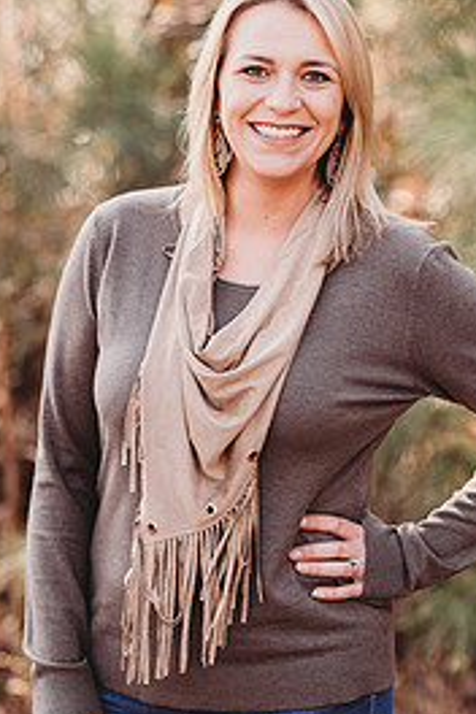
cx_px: 319
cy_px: 216
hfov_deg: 9.5
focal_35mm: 145
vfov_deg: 14.1
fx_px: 2876
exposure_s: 1/320
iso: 100
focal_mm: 85
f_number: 2.2
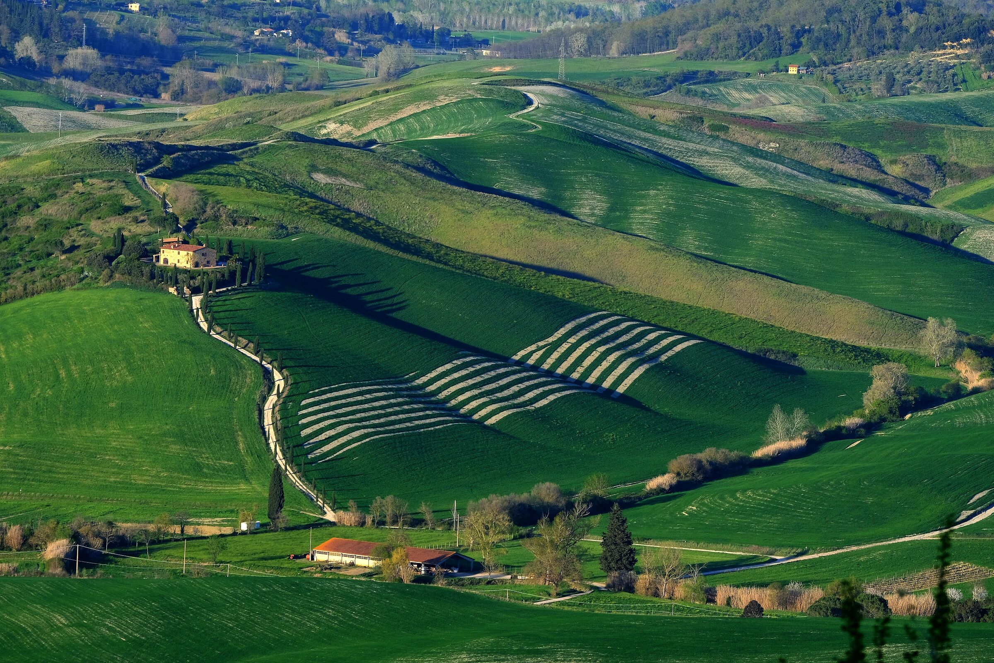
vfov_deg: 5.4
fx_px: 7068
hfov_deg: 8.0
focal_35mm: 256
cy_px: 332
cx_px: 497
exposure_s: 1/1250
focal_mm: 170.5
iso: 640
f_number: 5.6
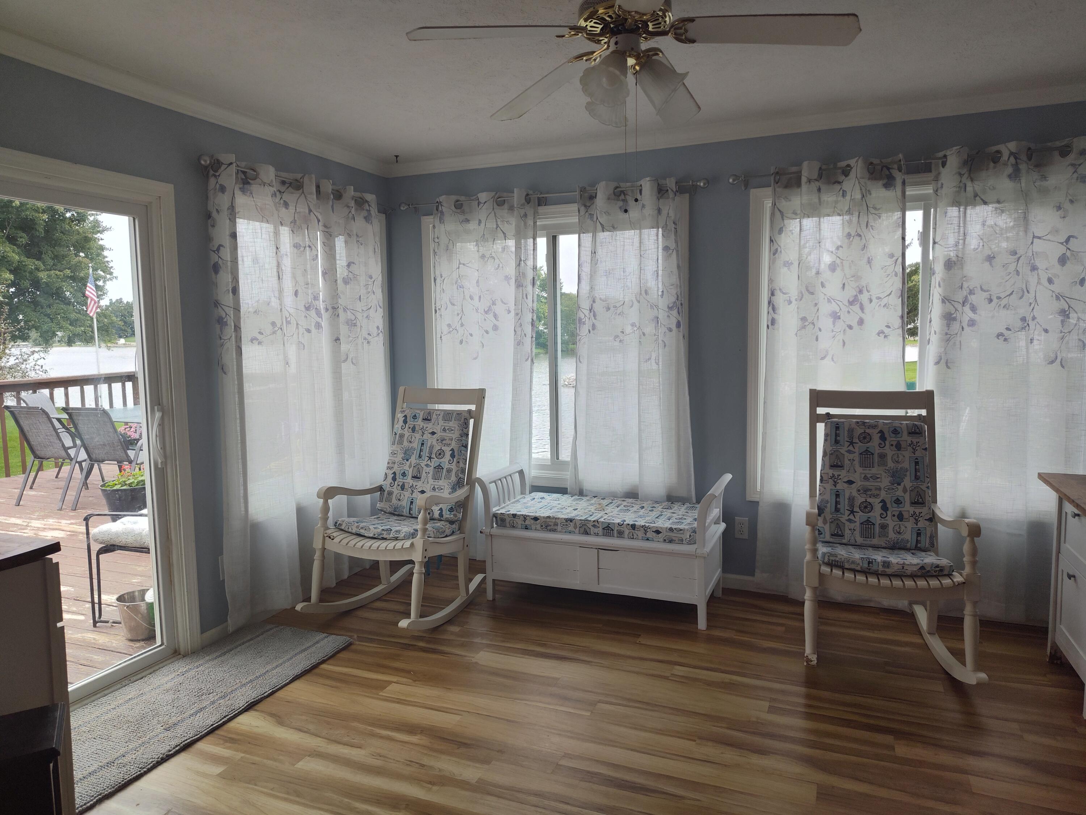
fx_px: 722
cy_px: 408
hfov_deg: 73.9
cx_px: 543
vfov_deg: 58.9
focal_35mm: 23
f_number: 1.8
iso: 145
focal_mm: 5.56
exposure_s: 1/200
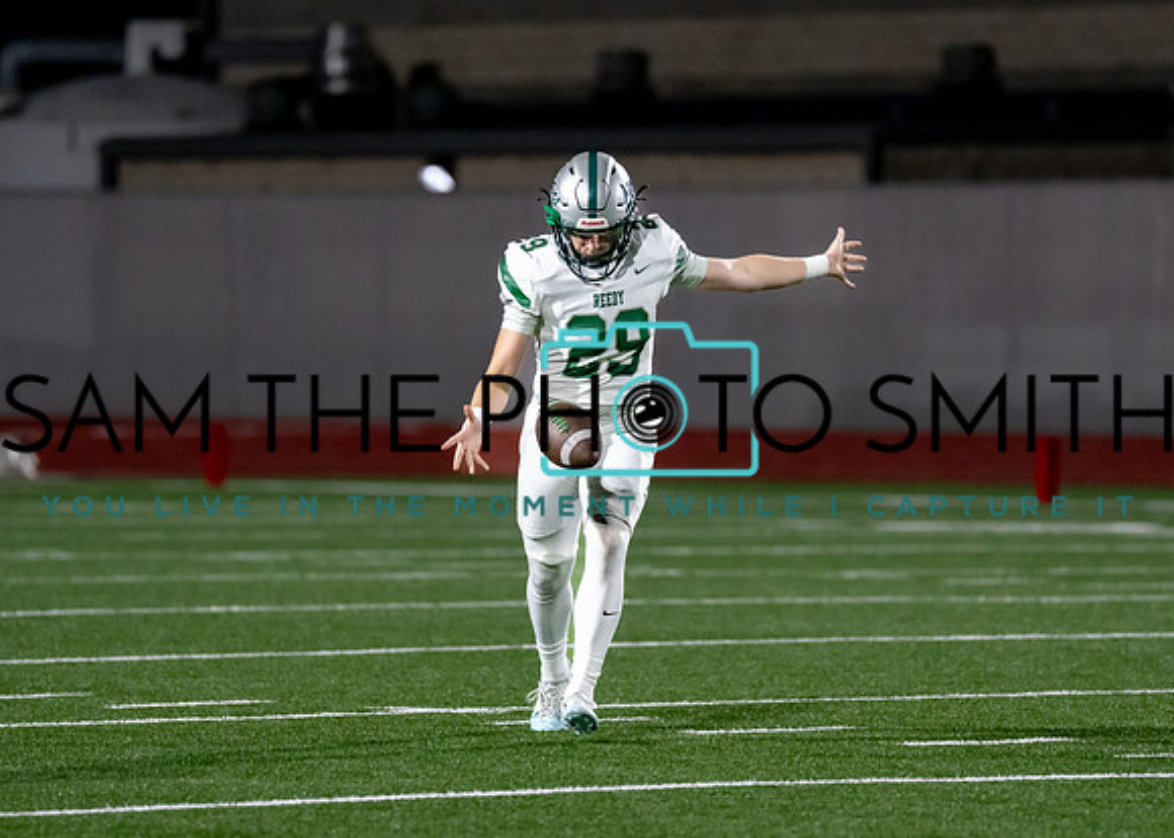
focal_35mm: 364
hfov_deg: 5.5
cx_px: 564
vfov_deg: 4.0
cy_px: 400
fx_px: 12149
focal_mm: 200
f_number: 2.8
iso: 3200
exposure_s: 1/1250
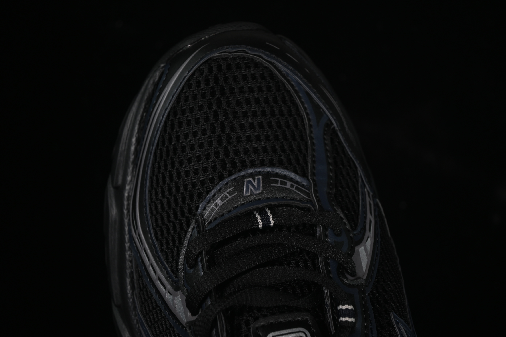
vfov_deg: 18.2
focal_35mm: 75
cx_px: 253
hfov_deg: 27.0
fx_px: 1054
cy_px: 168
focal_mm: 50
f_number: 6.3
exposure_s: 1/60
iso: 160
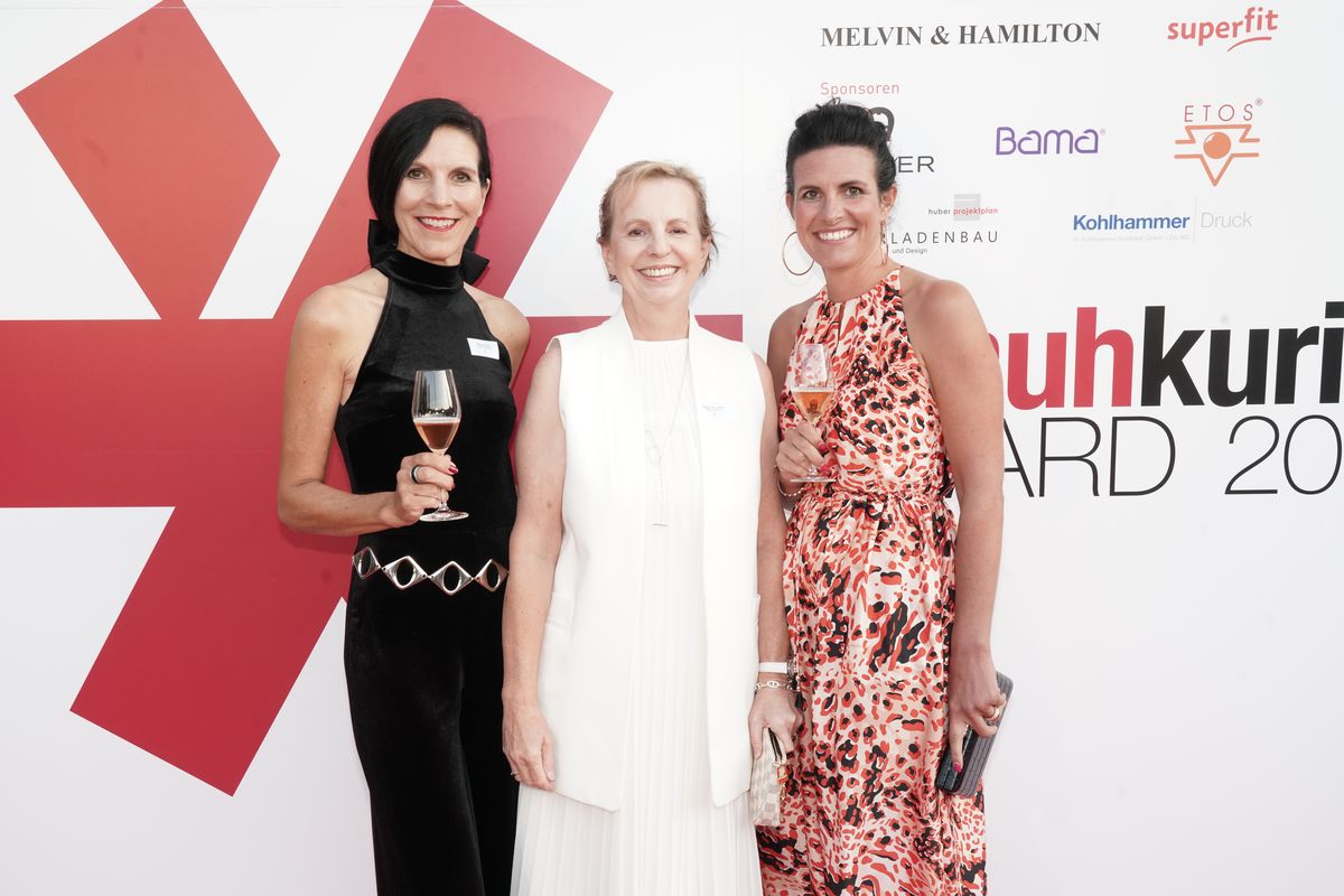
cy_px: 448
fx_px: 1381
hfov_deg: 51.9
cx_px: 672
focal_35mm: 37
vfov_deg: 35.9
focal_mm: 37
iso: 1600
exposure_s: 1/60
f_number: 11
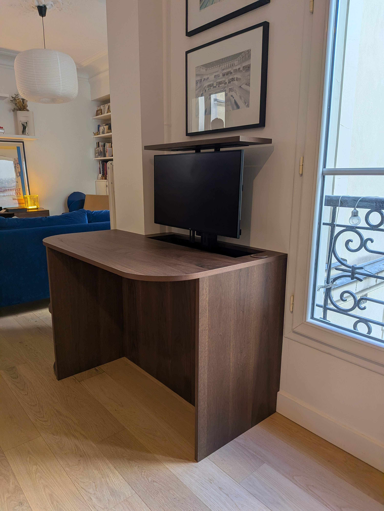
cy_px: 256
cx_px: 192
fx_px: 355
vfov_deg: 71.6
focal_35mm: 24
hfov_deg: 56.8
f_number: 1.7
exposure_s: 1/100
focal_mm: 4.53
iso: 47
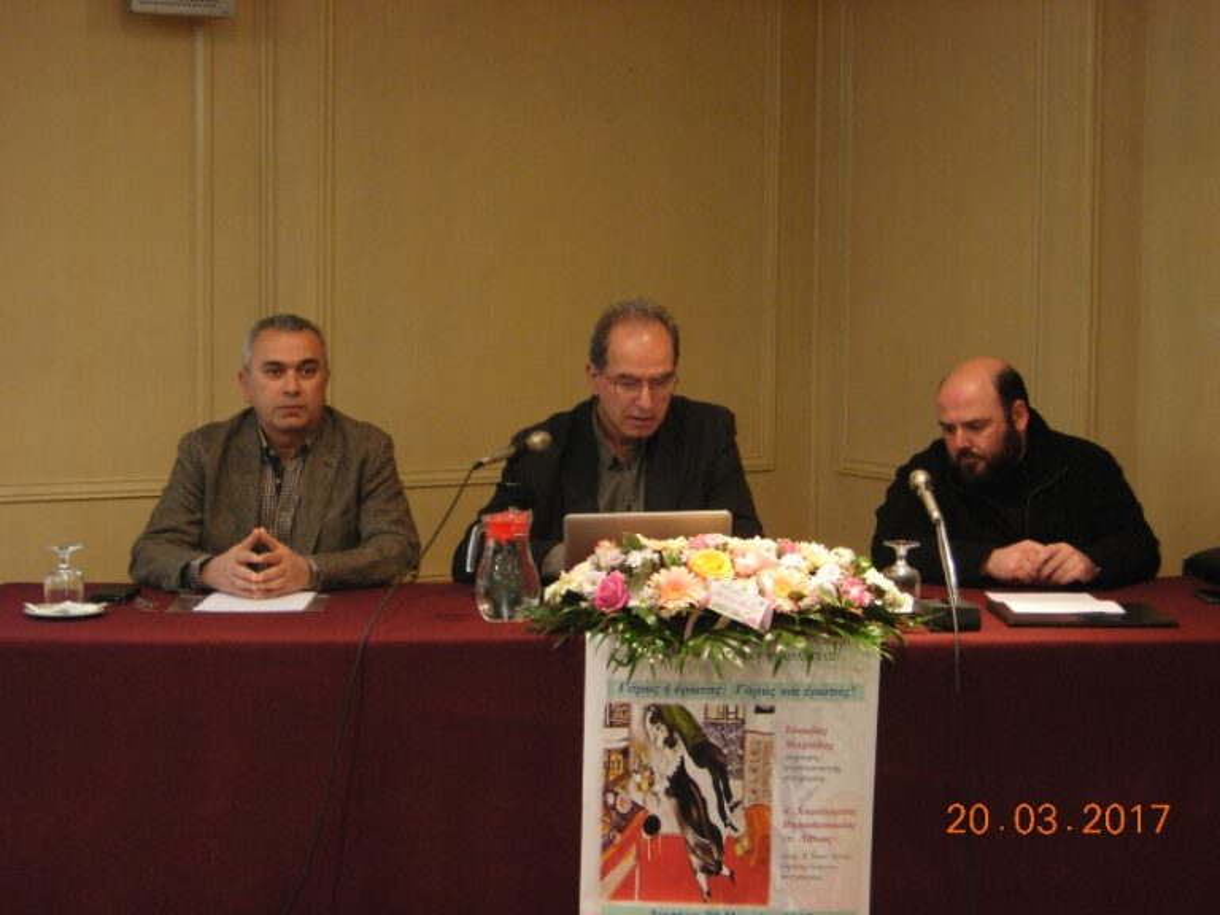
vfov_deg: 23.7
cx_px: 610
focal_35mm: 62
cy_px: 458
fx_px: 2185
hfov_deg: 31.2
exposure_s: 1/10
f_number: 3.5
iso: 200
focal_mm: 12.9
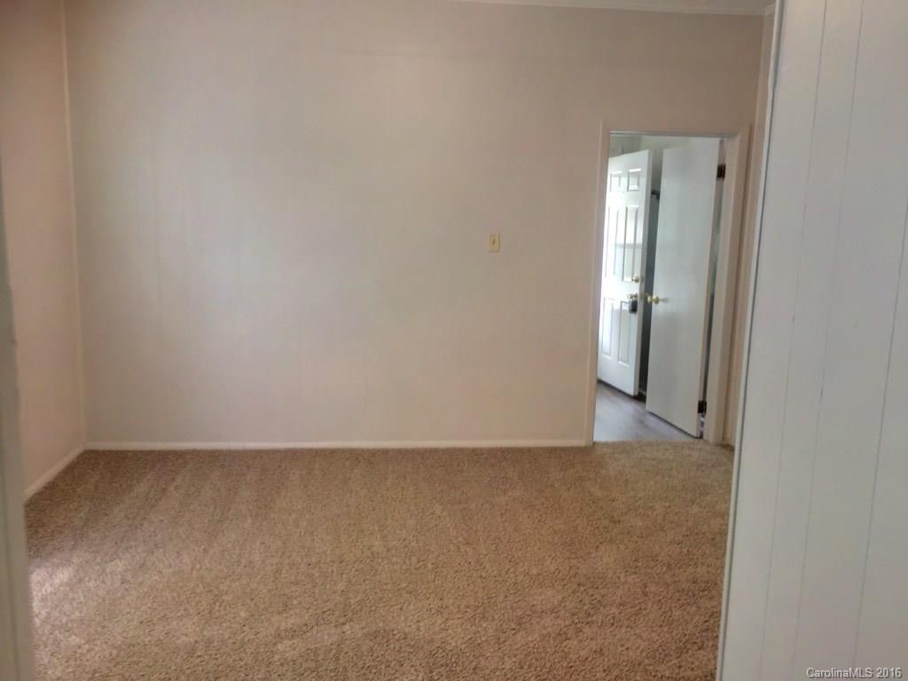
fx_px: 761
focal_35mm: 29
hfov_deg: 61.7
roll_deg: -2.1
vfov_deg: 48.2
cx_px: 454
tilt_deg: -8.1
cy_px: 340
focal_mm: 4.15
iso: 100
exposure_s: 1/30
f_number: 2.2
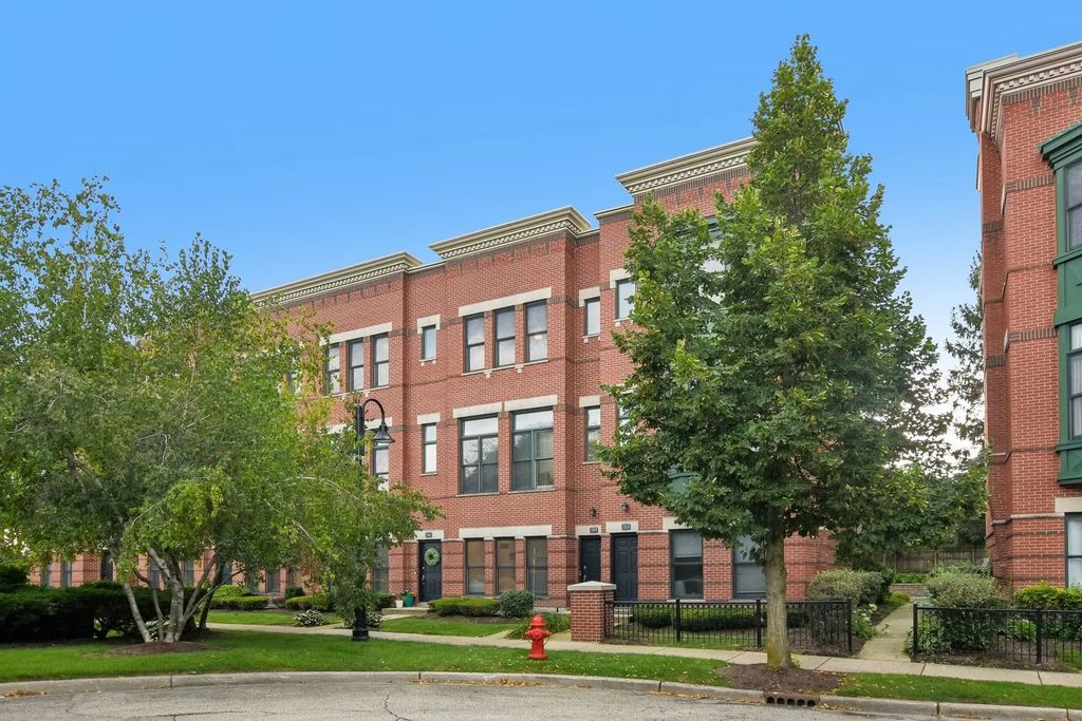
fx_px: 631
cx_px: 541
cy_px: 360
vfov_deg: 59.5
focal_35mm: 21
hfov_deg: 81.2
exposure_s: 1/50
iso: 400
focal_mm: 14
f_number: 8
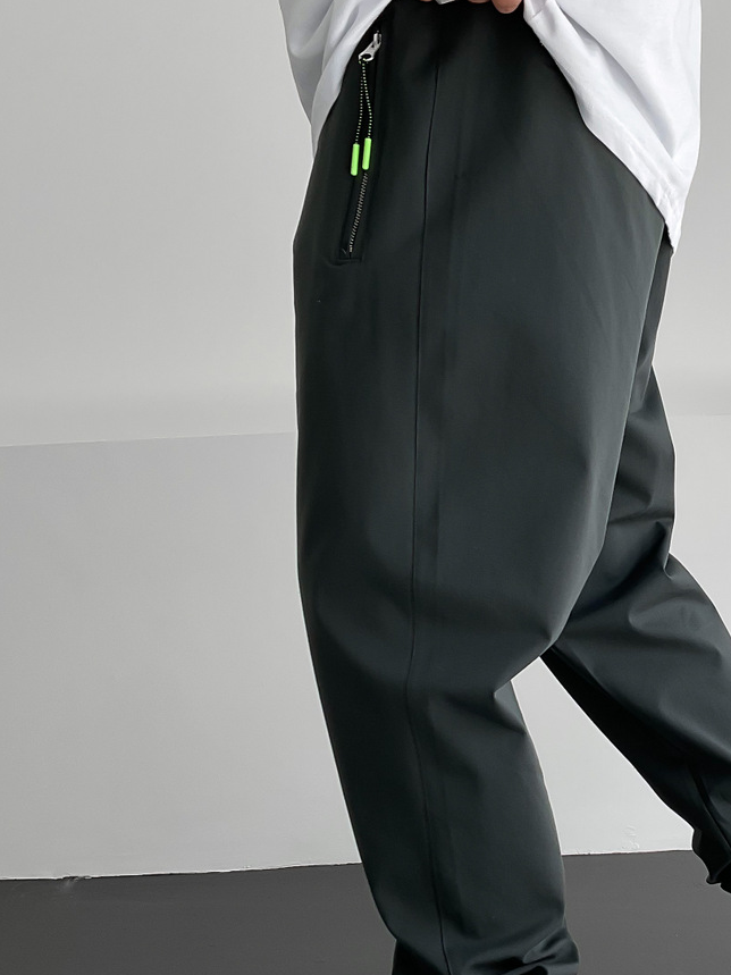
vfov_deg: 35.4
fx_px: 1521
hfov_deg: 26.3
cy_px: 583
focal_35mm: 54
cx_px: 621
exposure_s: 1/150
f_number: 1.8
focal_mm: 3
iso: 16
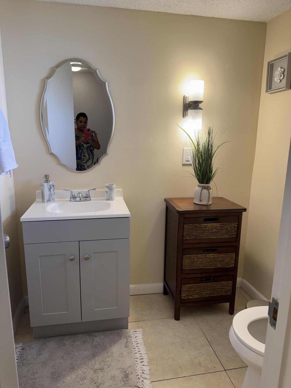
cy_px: 194
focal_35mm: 24
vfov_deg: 71.6
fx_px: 269
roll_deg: +0.6
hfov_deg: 56.8
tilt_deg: -11.8
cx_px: 146
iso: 100
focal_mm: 6.76
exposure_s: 1/120
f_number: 1.78
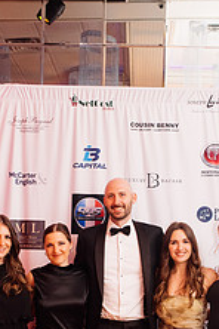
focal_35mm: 71
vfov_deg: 28.1
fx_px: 648
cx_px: 112
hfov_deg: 19.2
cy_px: 243
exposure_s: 1/200
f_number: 2.8
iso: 2500
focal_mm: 35
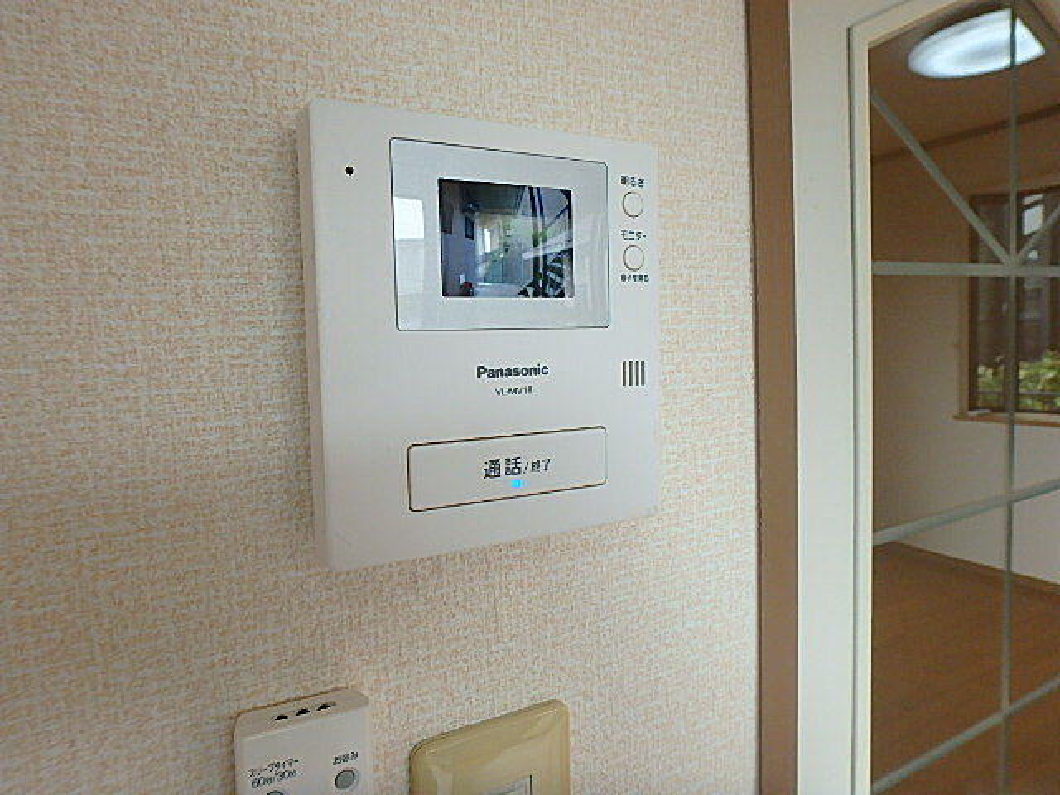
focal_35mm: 21
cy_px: 398
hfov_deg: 79.0
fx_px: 643
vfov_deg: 63.4
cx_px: 530
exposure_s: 1/60
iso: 160
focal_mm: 3.7
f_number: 3.5
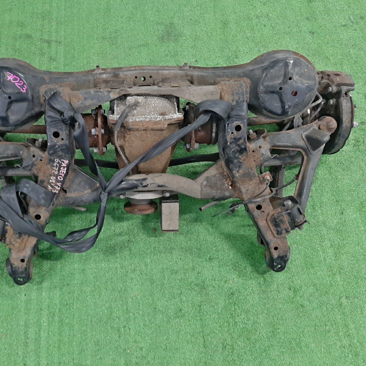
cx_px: 141
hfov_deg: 52.1
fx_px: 371
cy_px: 182
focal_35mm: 31
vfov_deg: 52.5
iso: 215
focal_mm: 3.93
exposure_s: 1/33
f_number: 1.7
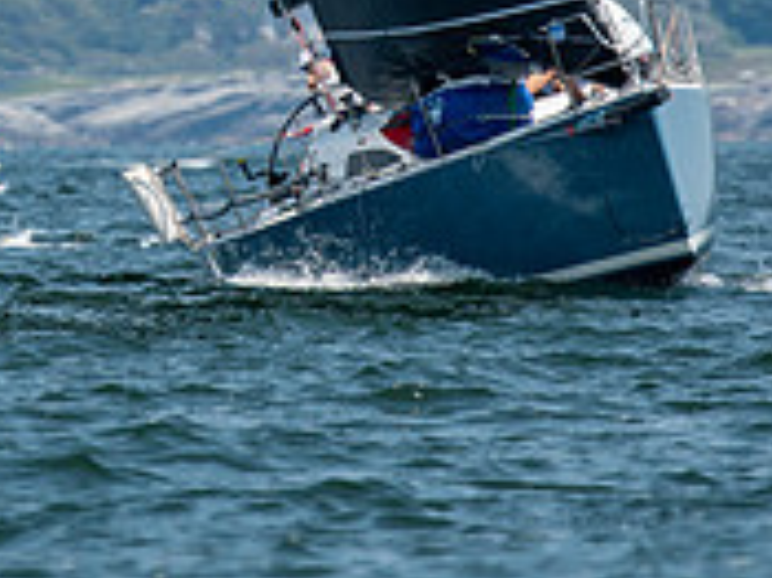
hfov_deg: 1.4
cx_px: 49
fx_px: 32026
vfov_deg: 1.0
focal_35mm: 1437
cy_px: -223
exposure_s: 1/3200
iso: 200
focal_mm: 300
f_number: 4
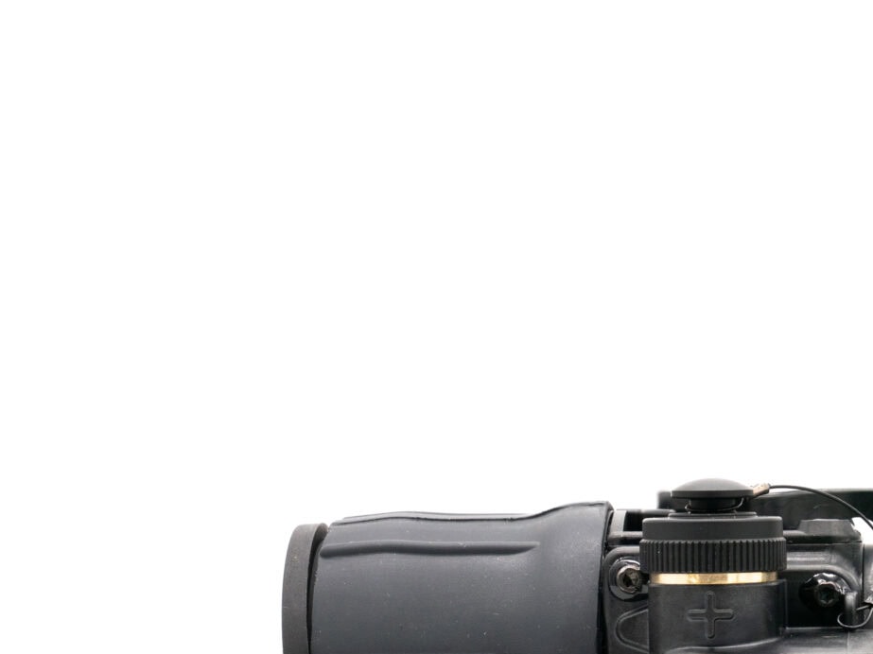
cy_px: 542
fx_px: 3606
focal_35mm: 143
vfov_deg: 10.3
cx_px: 934
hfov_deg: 13.6
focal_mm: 67
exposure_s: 1/50
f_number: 11
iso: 1000
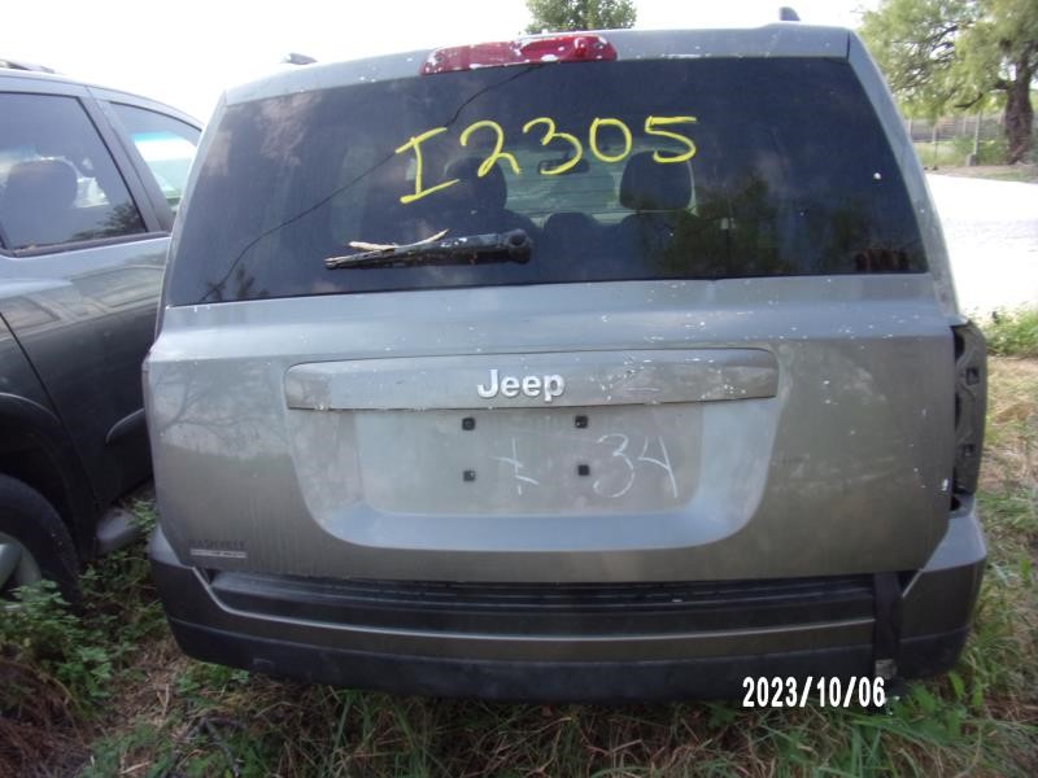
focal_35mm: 24
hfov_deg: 71.6
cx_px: 519
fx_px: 720
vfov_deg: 56.8
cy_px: 389
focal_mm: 4.3
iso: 80
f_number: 3.3
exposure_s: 1/180
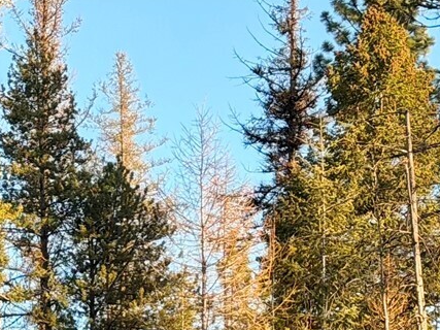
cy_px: 608
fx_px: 2287
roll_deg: +0.9
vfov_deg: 7.9
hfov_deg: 10.9
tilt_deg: +4.7
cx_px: -2
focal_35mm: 180
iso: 80
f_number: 1.78
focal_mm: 6.76
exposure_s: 1/545
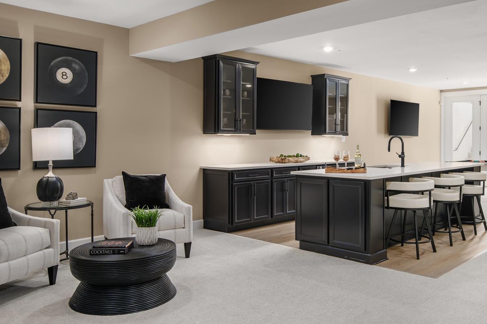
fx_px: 433
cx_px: 277
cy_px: 187
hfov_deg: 58.5
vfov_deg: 41.0
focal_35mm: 32
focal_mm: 19
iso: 200
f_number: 9
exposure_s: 1/200
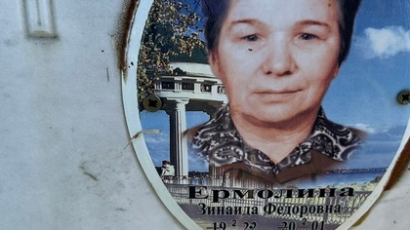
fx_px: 587
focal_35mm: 54
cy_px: 159
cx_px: 239
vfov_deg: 22.1
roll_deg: -0.6
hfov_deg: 38.4
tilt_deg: -27.4
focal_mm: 5.7
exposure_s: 1/827
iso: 50
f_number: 1.5
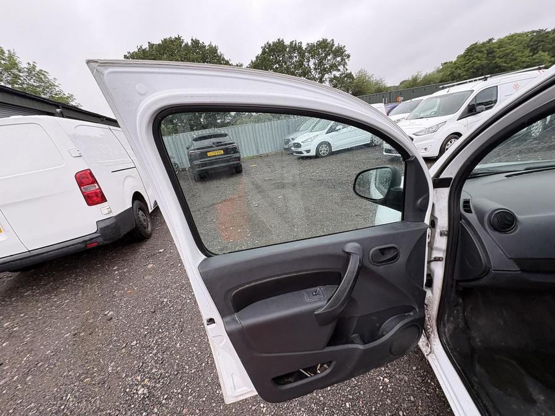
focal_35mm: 14
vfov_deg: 85.7
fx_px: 224
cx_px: 278
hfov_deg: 102.1
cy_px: 208
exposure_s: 1/226
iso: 50
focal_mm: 2.22
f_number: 2.2
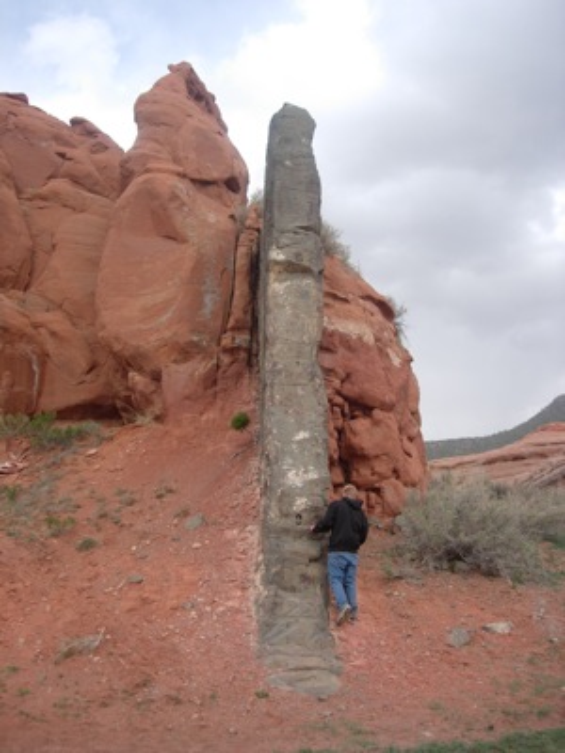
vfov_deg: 49.0
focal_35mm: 38
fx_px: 827
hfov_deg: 37.7
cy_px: 376
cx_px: 282
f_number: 2.8
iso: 64
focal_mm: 7.8
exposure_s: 1/745
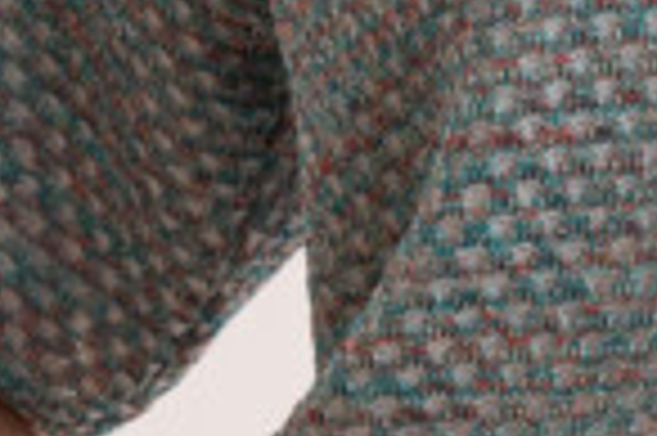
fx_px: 4468
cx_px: 842
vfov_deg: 5.5
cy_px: 939
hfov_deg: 8.3
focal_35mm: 245
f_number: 8
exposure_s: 1/160
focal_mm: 47.6
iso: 320
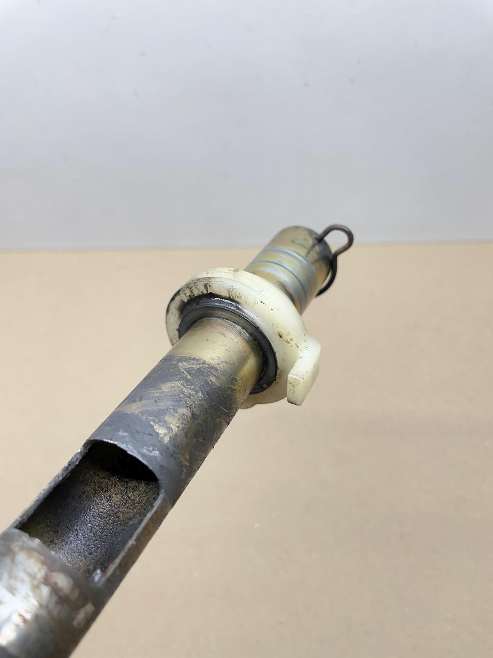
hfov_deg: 53.1
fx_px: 494
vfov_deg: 67.3
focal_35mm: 26
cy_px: 329
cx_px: 246
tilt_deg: -58.5
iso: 50
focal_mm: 4.2
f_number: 1.6
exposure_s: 1/100
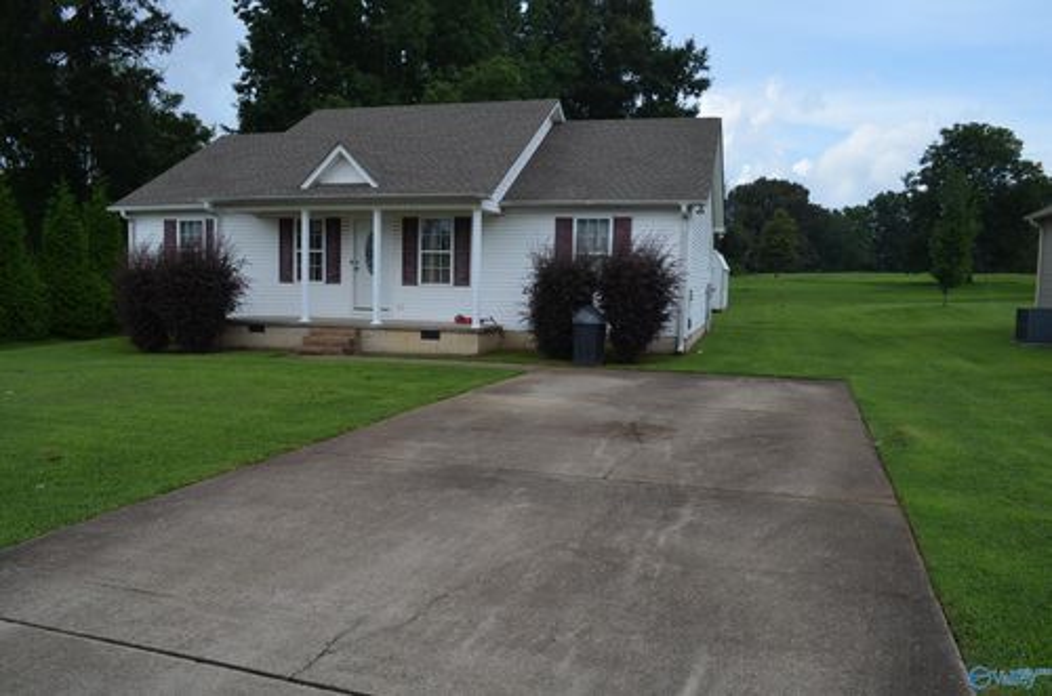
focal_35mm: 27
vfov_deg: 47.7
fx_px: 787
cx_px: 526
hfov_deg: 67.5
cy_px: 348
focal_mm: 18
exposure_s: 1/200
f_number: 8
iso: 200
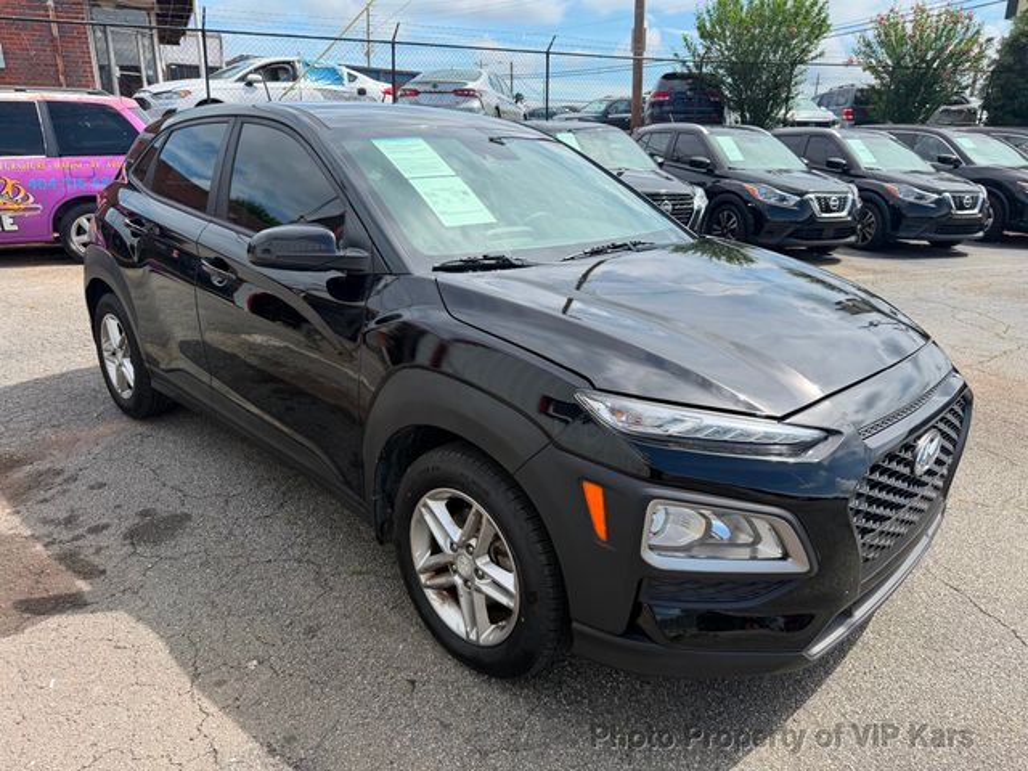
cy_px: 386
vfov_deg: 56.8
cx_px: 514
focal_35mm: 24
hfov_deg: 71.6
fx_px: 713
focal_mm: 6.76
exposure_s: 1/3021
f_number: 1.78
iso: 100
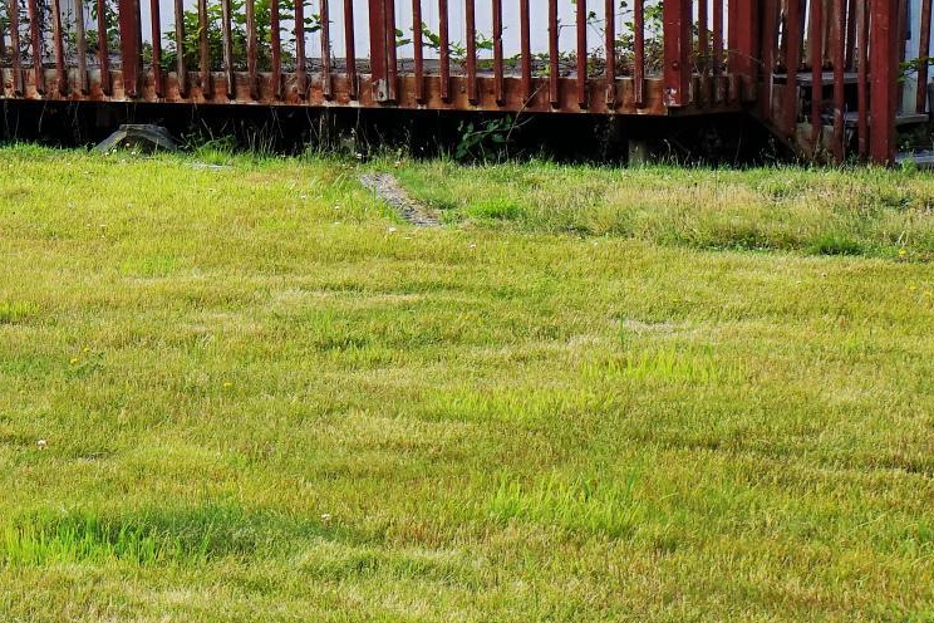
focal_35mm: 133
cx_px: -582
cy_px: 88
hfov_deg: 14.1
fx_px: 3450
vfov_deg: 10.3
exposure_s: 1/100
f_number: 9
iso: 100
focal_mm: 33
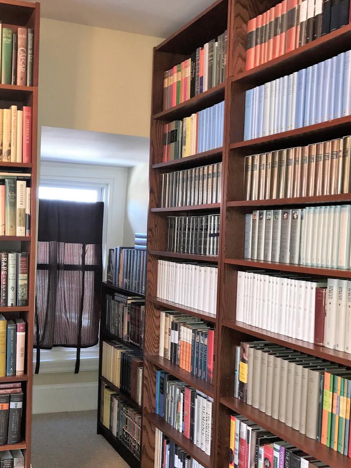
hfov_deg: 33.9
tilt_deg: -3.5
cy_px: 286
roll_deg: -2.9
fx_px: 568
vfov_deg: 44.5
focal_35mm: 42
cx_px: 107
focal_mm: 3.99
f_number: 1.8
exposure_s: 1/30
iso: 40
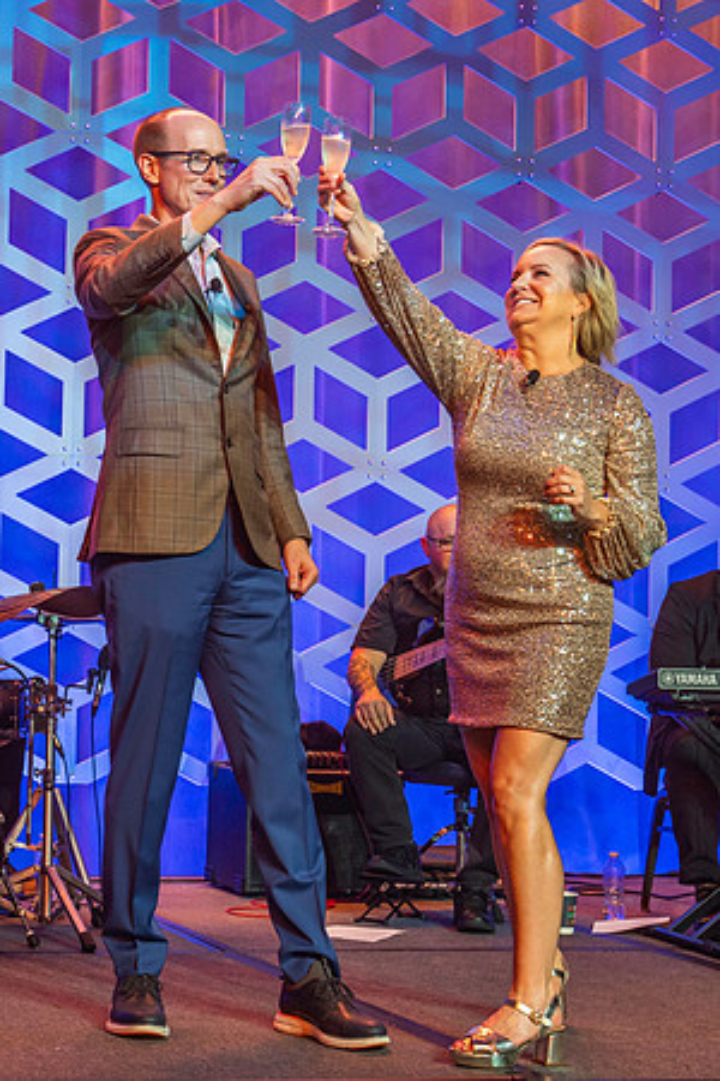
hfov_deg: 16.8
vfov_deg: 25.4
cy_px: 513
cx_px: 0
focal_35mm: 80
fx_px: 2391
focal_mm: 40
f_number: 4.5
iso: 1000
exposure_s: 1/200
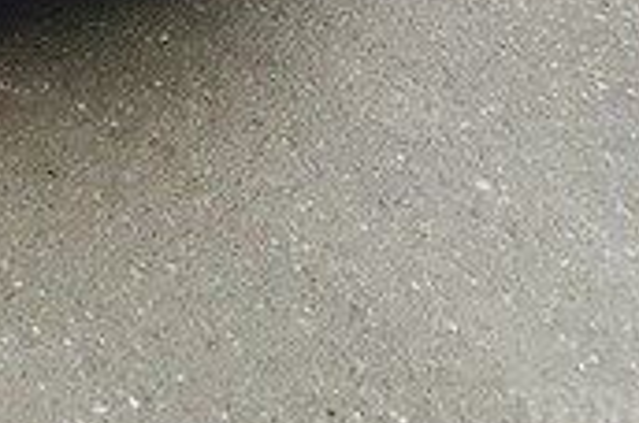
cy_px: -443
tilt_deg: -16.2
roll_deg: -1.8
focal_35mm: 112
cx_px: -409
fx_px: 1984
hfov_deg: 16.2
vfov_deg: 11.0
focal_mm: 3.99
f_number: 1.8
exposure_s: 1/206
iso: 20
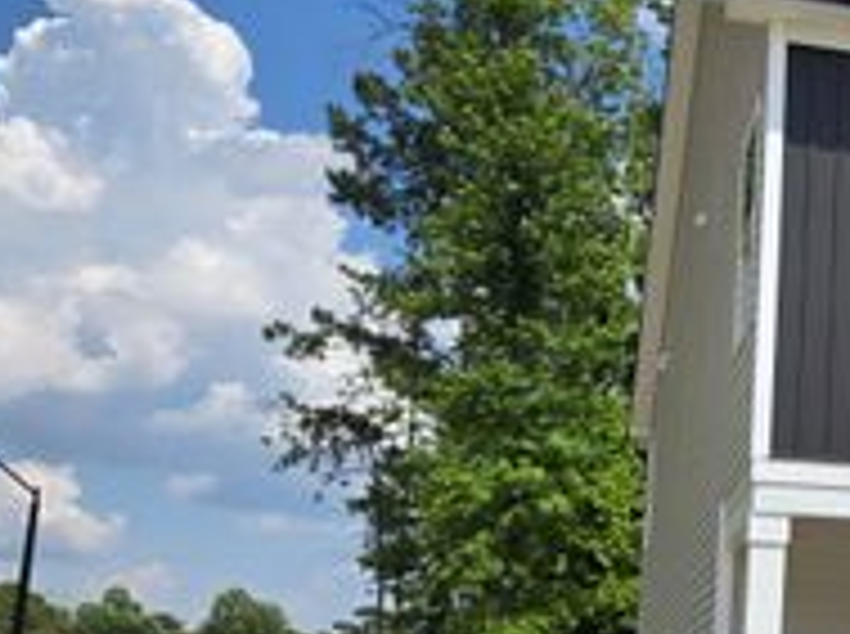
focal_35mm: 61
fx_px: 1495
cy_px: 461
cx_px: 1025
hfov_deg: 27.8
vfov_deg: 23.7
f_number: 1.8
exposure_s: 1/2828
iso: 25
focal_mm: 5.4
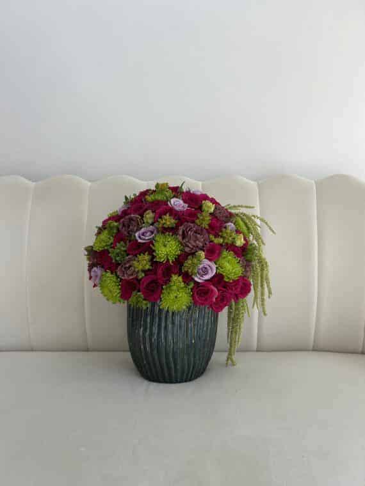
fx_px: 366
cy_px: 243
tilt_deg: -6.8
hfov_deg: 53.1
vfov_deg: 67.3
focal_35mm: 26
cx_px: 182
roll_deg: +1.7
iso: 50
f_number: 1.5
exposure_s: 1/700
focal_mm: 5.7
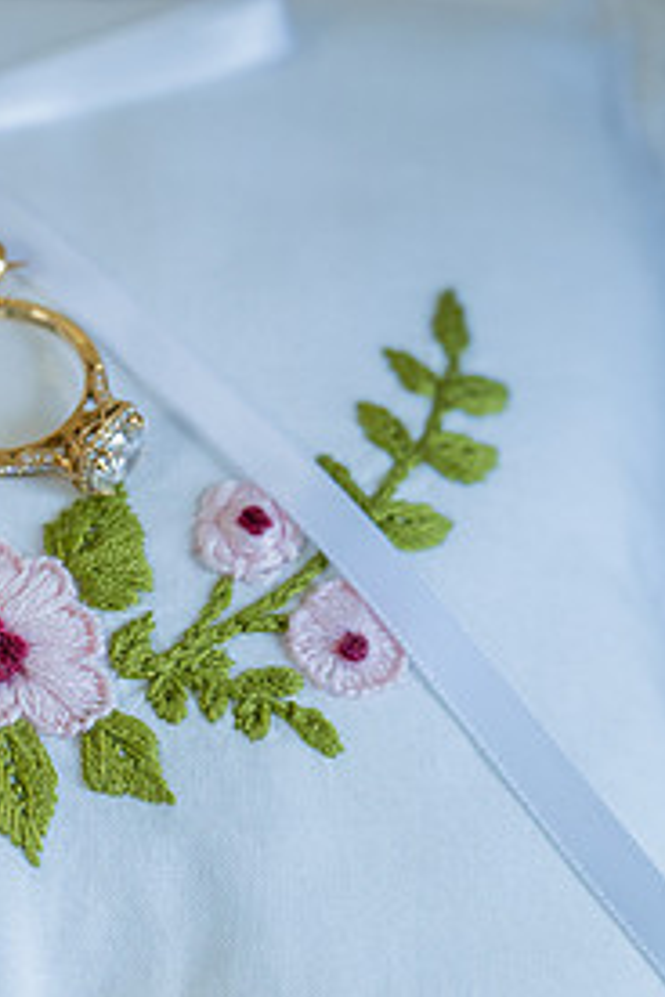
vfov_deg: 14.0
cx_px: -358
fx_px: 4073
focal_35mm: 147
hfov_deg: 9.1
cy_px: 609
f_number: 3.5
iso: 640
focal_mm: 70
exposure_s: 1/320
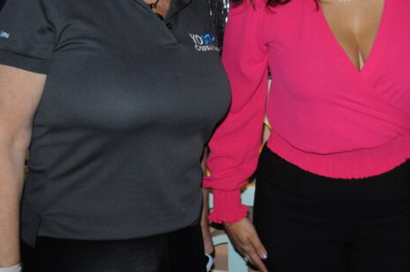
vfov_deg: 22.3
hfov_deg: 32.4
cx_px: 366
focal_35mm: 59
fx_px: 671
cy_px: 22
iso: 800
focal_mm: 18
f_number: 4
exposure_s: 1/60
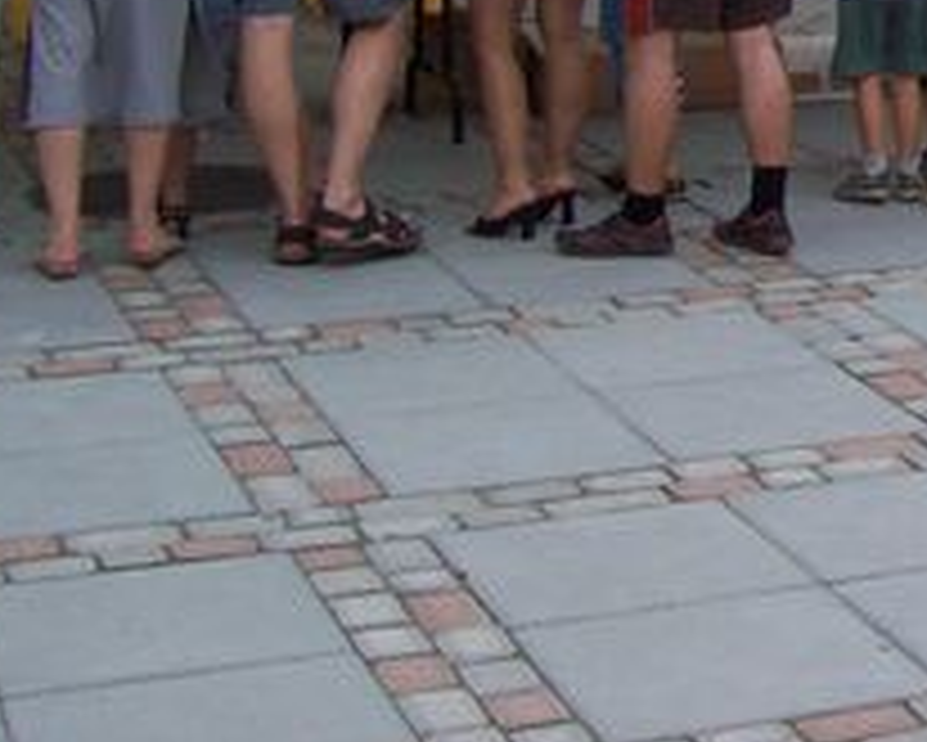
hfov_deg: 16.6
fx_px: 2992
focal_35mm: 109
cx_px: 1228
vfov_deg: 13.5
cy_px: -288
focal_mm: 6
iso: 80
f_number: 4.8
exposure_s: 1/280
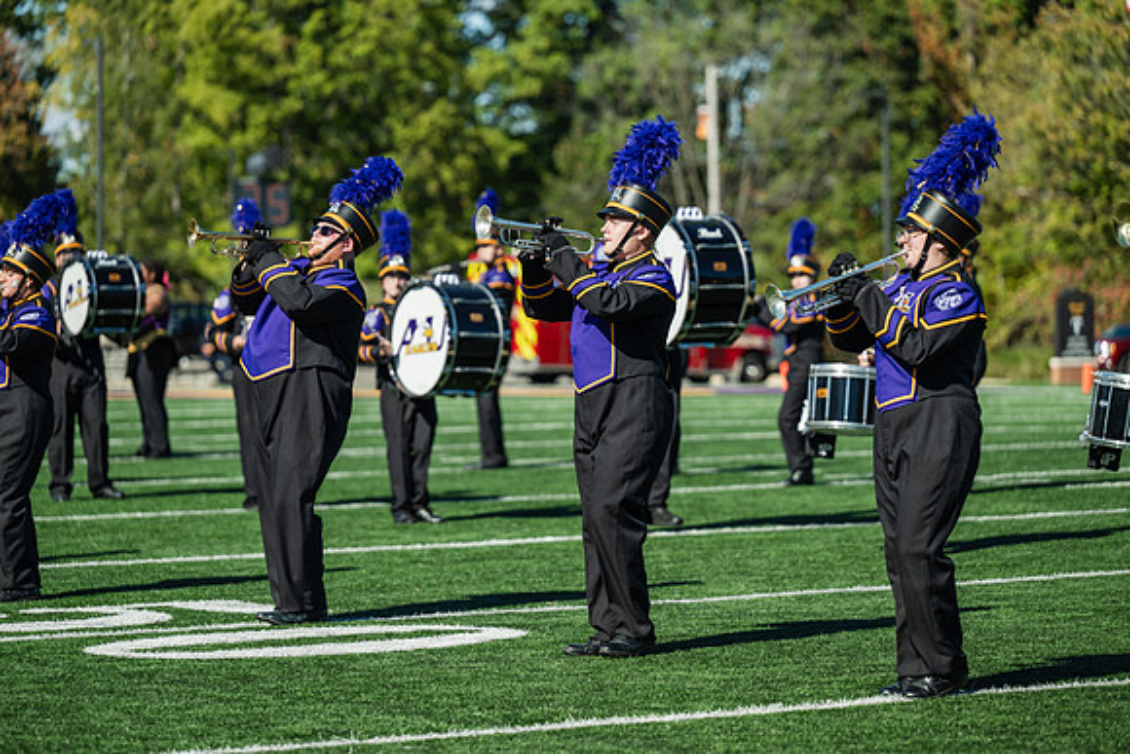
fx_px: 4395
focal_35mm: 140
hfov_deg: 14.7
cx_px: 565
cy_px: 377
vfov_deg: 9.8
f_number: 3.2
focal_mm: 140
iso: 100
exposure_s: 1/1600
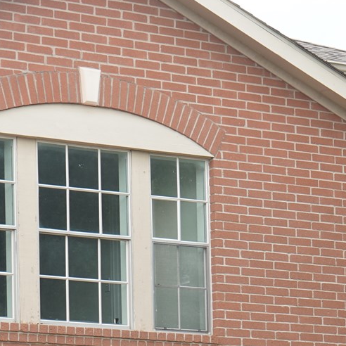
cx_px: 300
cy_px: 423
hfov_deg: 8.8
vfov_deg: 8.7
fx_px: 2250
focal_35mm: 199
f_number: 5.6
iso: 100
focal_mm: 53
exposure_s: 1/80
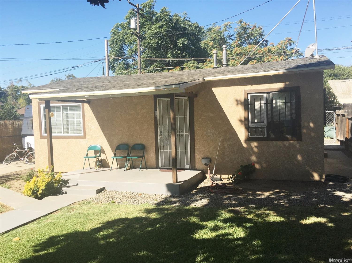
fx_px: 295
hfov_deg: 61.7
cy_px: 132
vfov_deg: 48.2
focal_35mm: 29
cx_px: 176
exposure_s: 1/1012
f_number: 2.2
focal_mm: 4.15
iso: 25
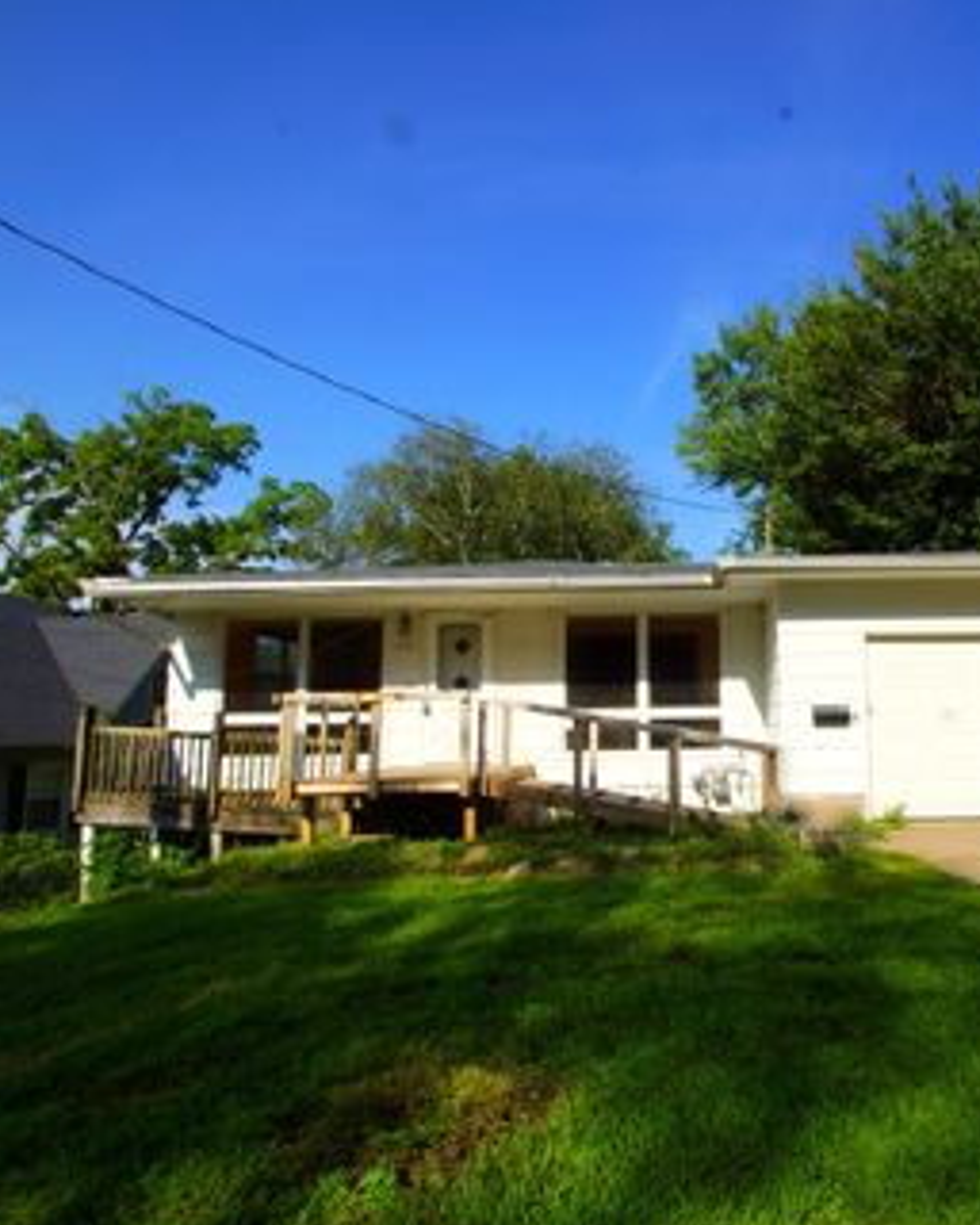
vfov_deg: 75.0
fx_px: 798
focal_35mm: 22
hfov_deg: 60.4
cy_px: 622
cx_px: 708
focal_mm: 10
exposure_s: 1/125
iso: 100
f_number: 16
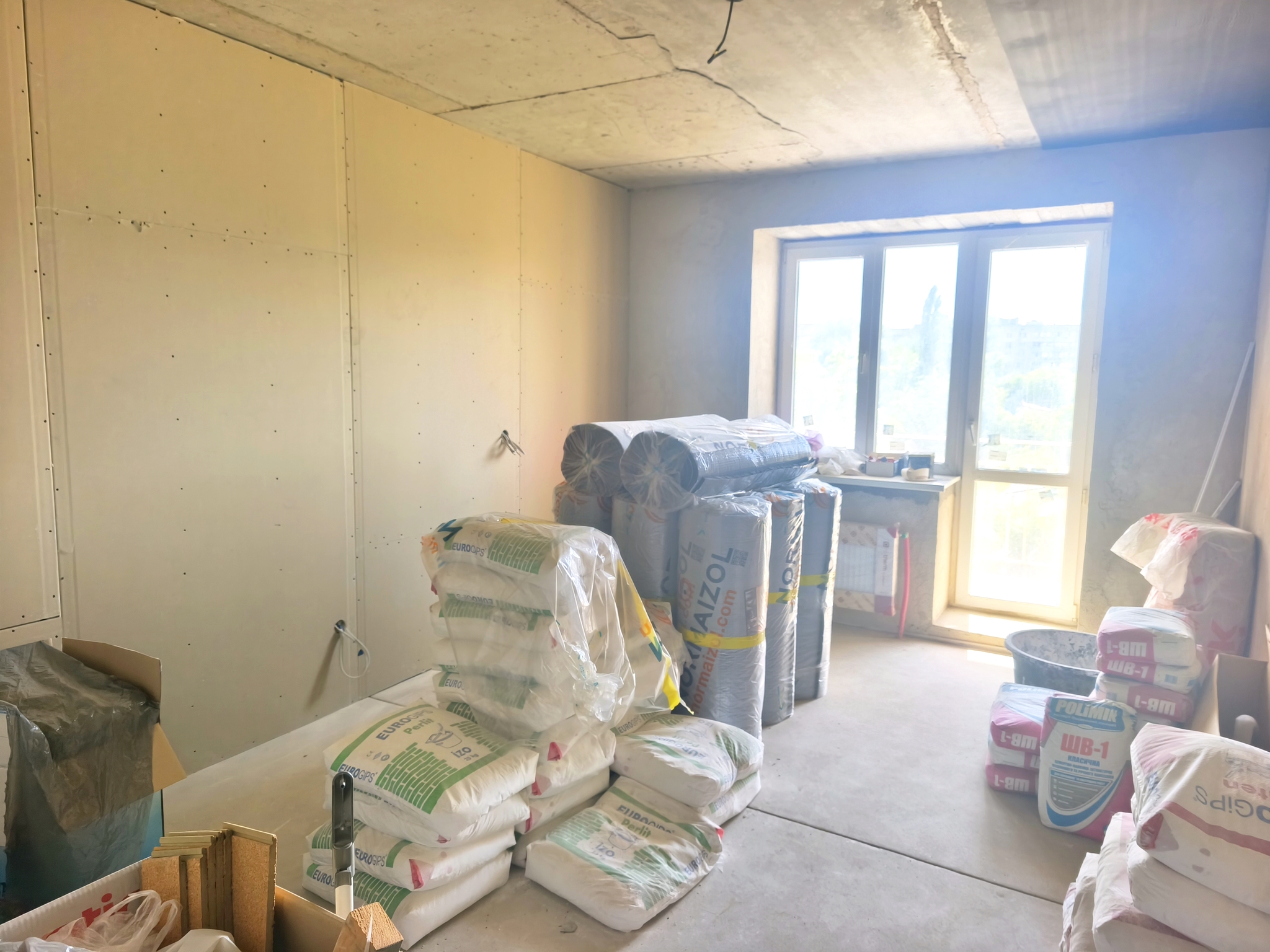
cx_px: 635
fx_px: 844
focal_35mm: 23
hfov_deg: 73.9
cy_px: 476
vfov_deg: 58.9
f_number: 1.7
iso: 320
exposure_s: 1/50
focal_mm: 5.35
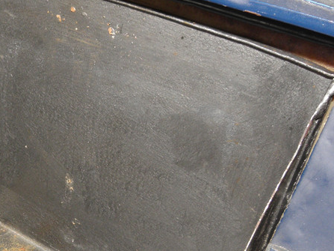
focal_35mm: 62
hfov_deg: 28.8
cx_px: -15
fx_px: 598
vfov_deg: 22.7
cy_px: 253
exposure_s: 1/30
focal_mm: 4.6
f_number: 5.6
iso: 100
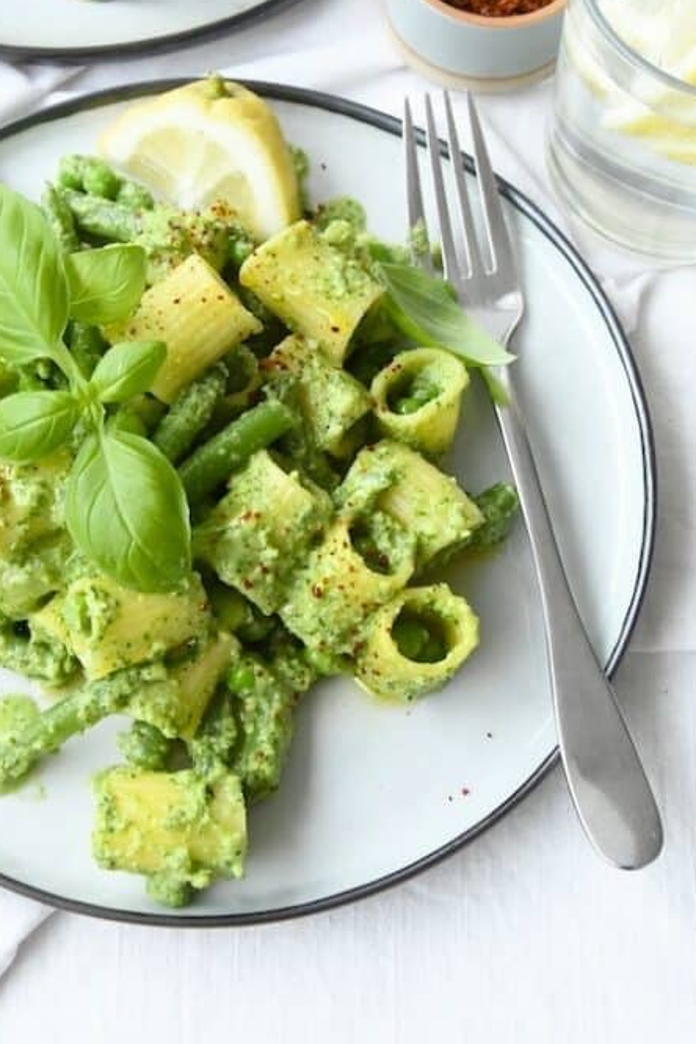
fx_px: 1740
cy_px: 367
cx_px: 225
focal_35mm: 60
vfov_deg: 33.2
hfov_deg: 22.5
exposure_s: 1/90
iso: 4000
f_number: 8
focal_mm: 26
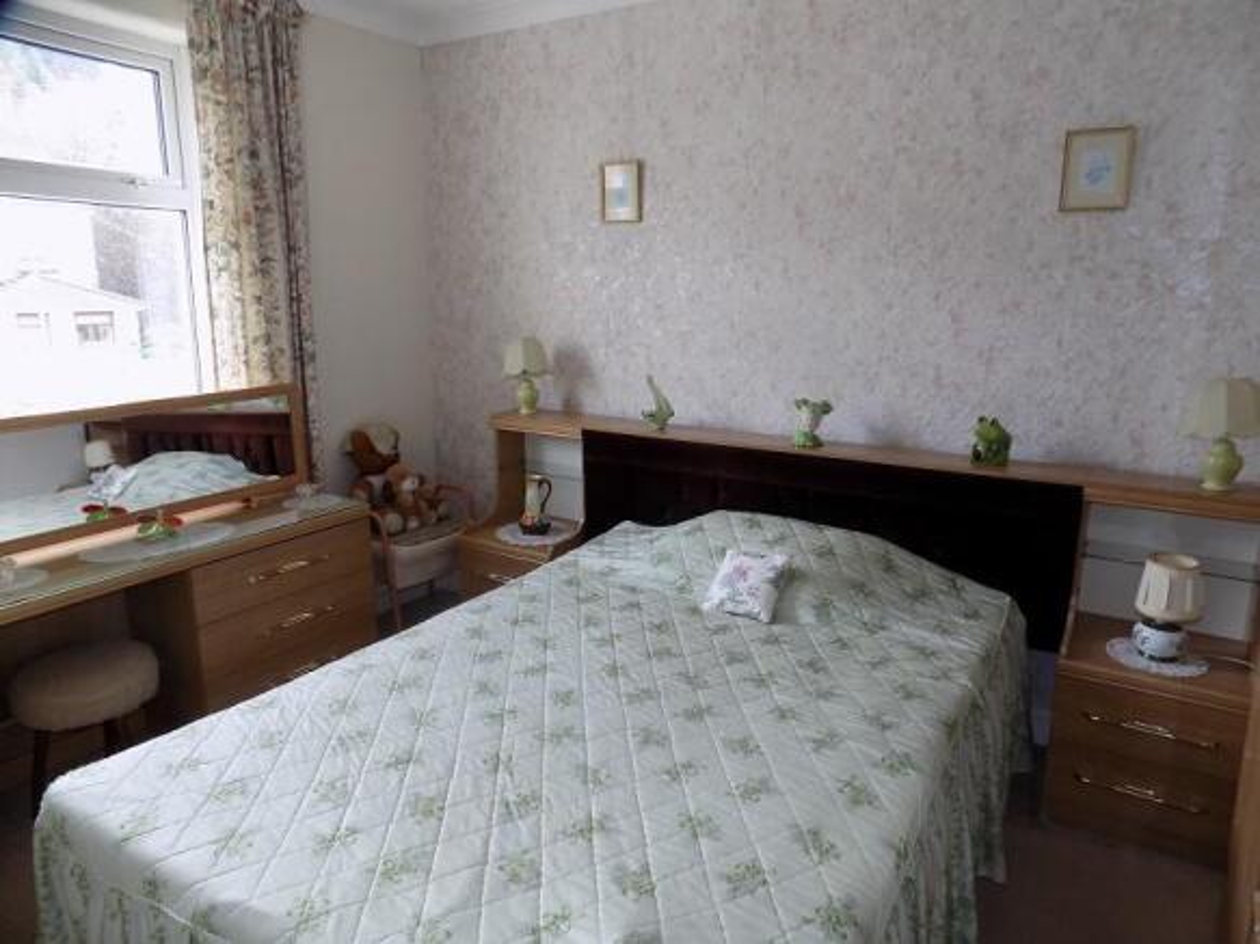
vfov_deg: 58.9
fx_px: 837
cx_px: 630
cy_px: 472
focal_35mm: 23
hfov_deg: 73.9
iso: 100
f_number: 3.1
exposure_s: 1/30
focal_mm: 4
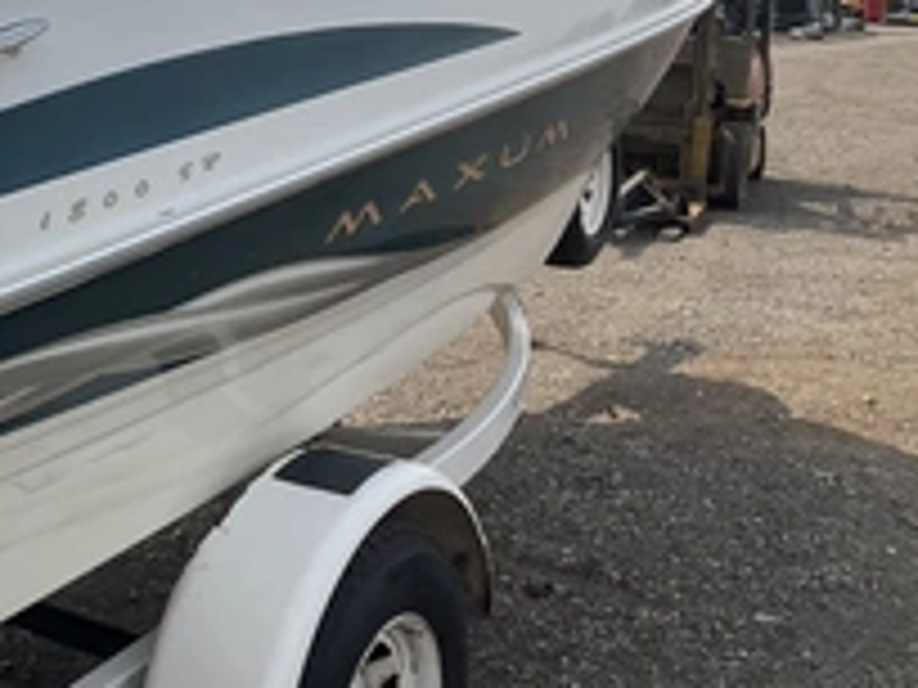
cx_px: 76
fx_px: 1512
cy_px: 274
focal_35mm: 57
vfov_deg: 25.6
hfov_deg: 32.0
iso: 25
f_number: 1.8
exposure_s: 1/2058
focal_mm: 3
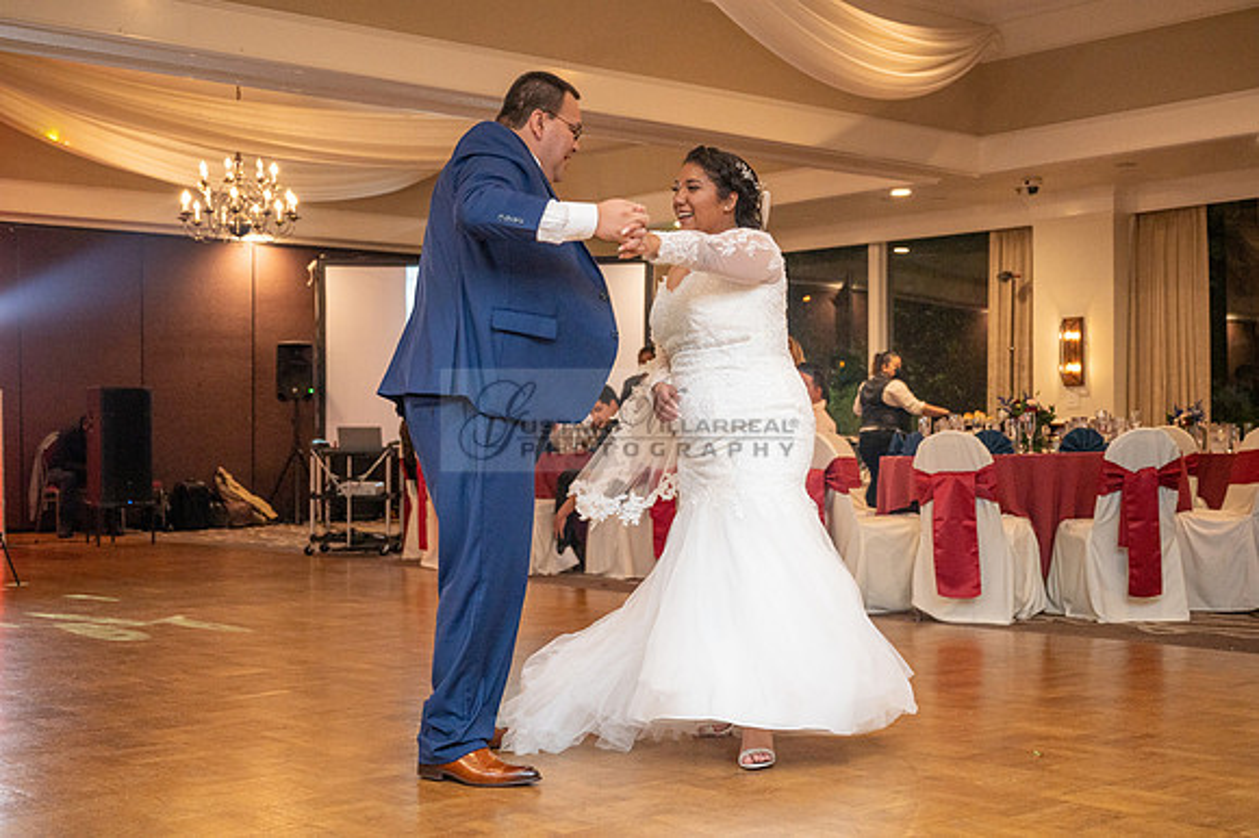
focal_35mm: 45
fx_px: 1573
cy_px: 419
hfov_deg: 43.6
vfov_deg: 29.8
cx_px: 630
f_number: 4
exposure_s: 1/200
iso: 2500
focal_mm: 45
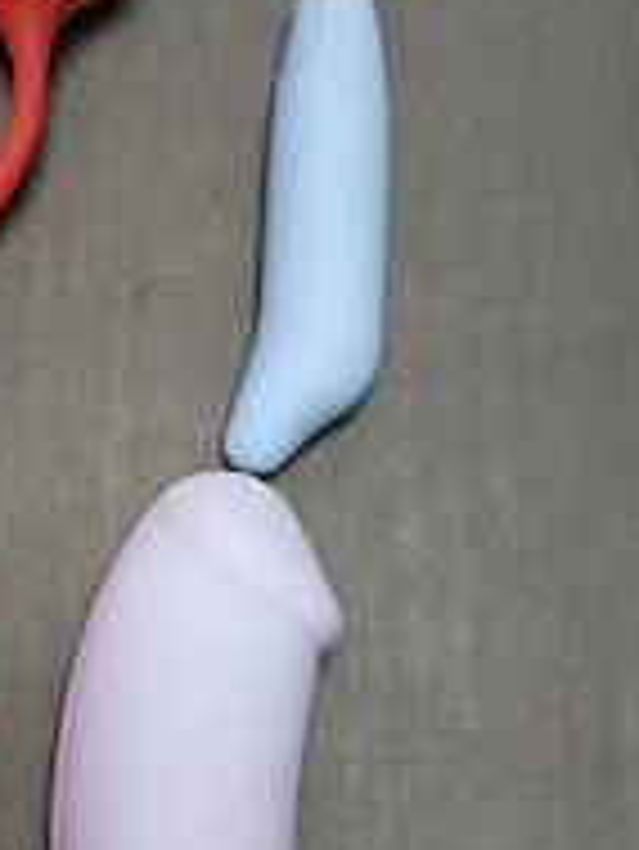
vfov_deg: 34.5
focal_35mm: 55
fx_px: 1352
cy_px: 585
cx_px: 40
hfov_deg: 25.6
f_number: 1.8
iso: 250
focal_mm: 3.98
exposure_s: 1/33.3
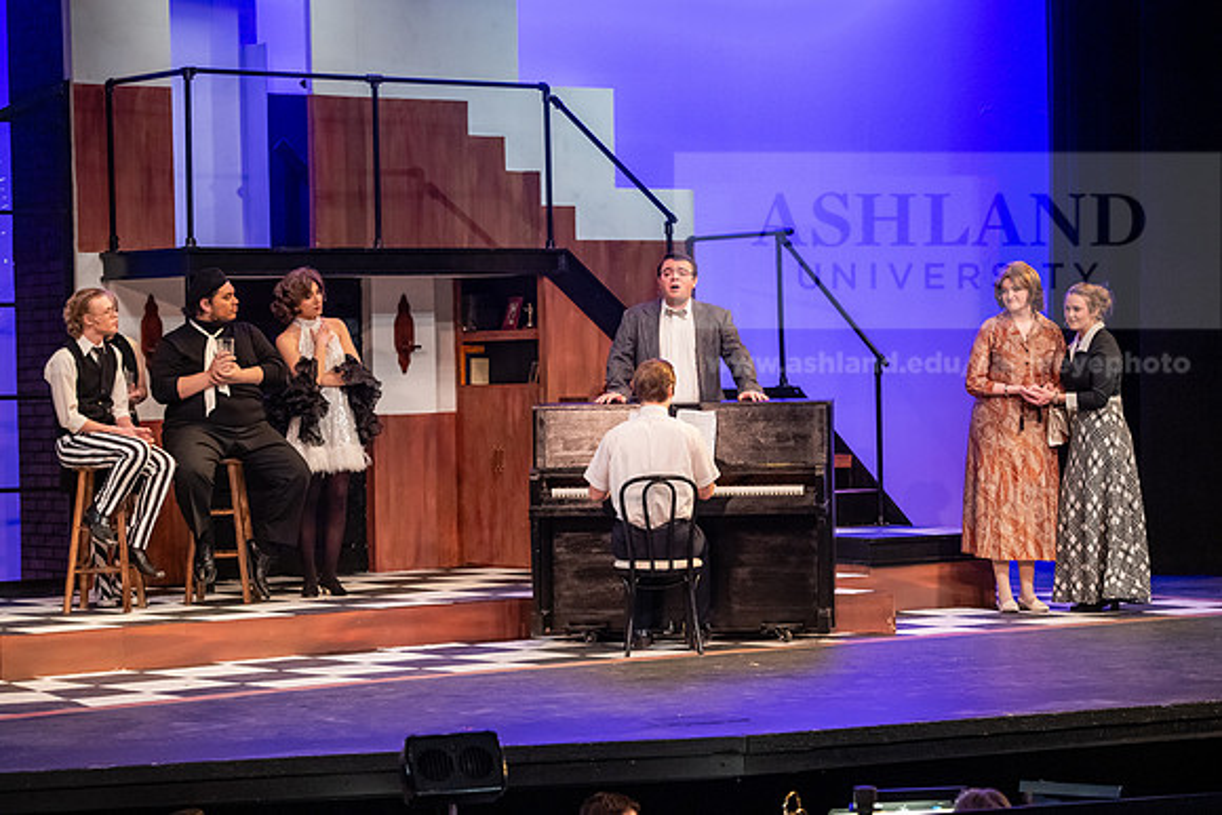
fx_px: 3327
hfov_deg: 20.8
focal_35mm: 98
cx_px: 611
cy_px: 408
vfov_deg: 14.0
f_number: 3.5
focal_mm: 98
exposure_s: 1/200
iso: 3200
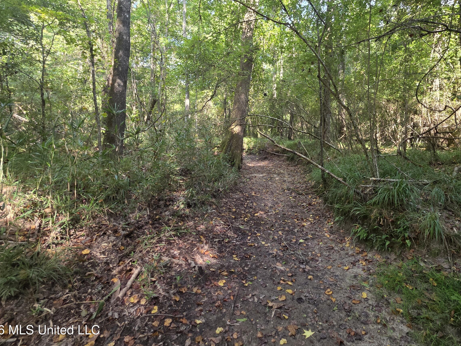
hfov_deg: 90.3
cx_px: 267
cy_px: 124
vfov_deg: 73.1
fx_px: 226
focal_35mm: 17
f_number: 1.9
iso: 125
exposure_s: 1/120
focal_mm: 2.2
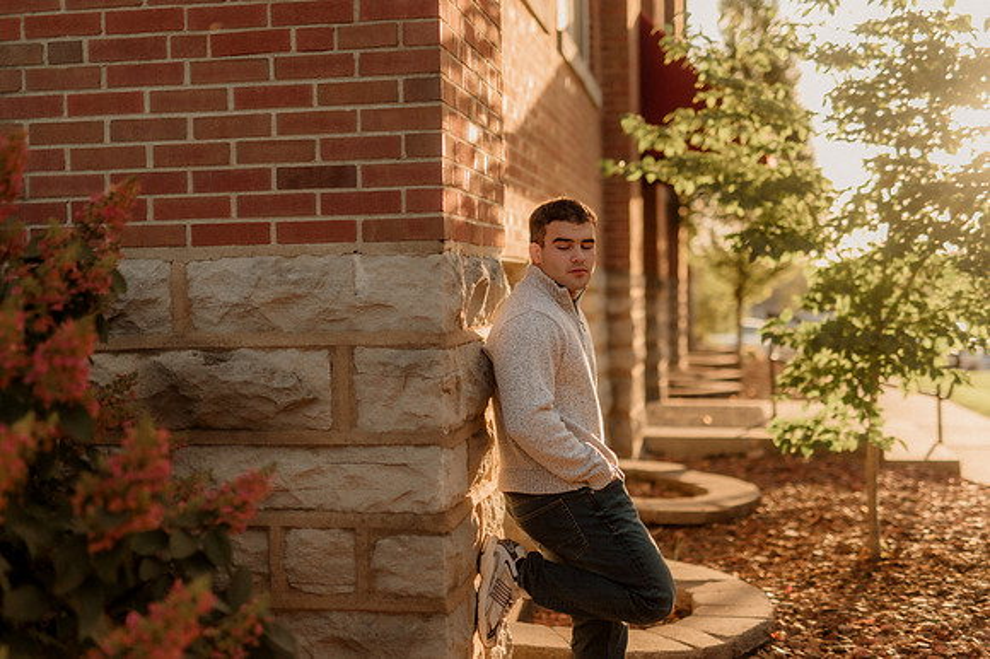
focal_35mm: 51
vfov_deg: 26.4
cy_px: 330
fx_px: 1404
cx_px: 495
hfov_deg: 38.8
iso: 250
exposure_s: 1/2000
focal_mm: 50
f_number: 1.4
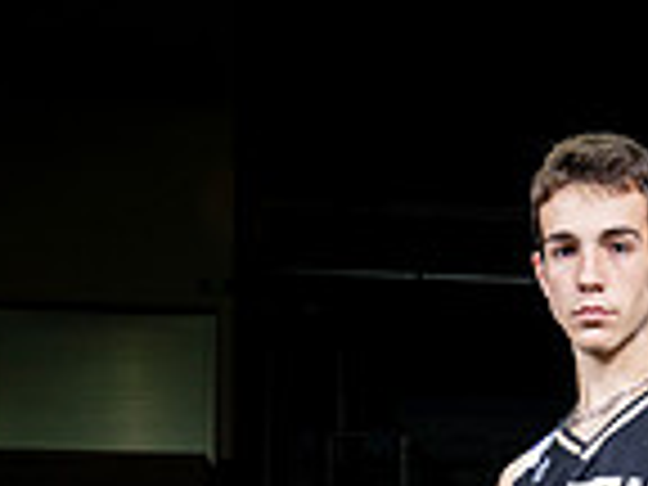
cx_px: 648
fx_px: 1685
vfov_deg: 13.7
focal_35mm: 90
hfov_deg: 21.0
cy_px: 1004
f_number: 5.6
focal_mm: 30
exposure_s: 1/125
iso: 100
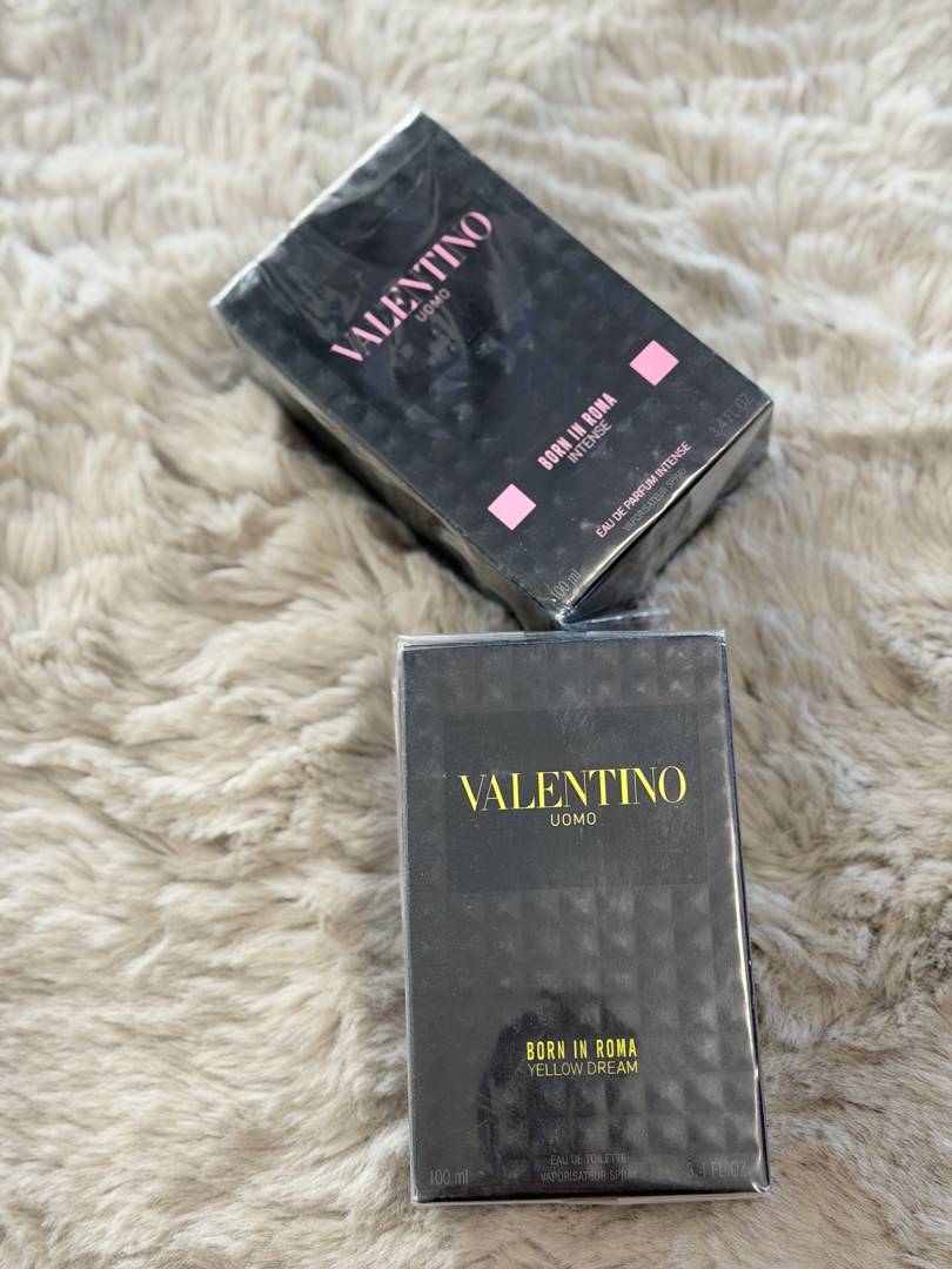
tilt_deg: -72.4
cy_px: 634
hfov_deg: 30.3
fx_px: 1760
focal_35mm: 48
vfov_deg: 39.7
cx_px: 476
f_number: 1.78
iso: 80
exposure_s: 1/50
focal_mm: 6.76
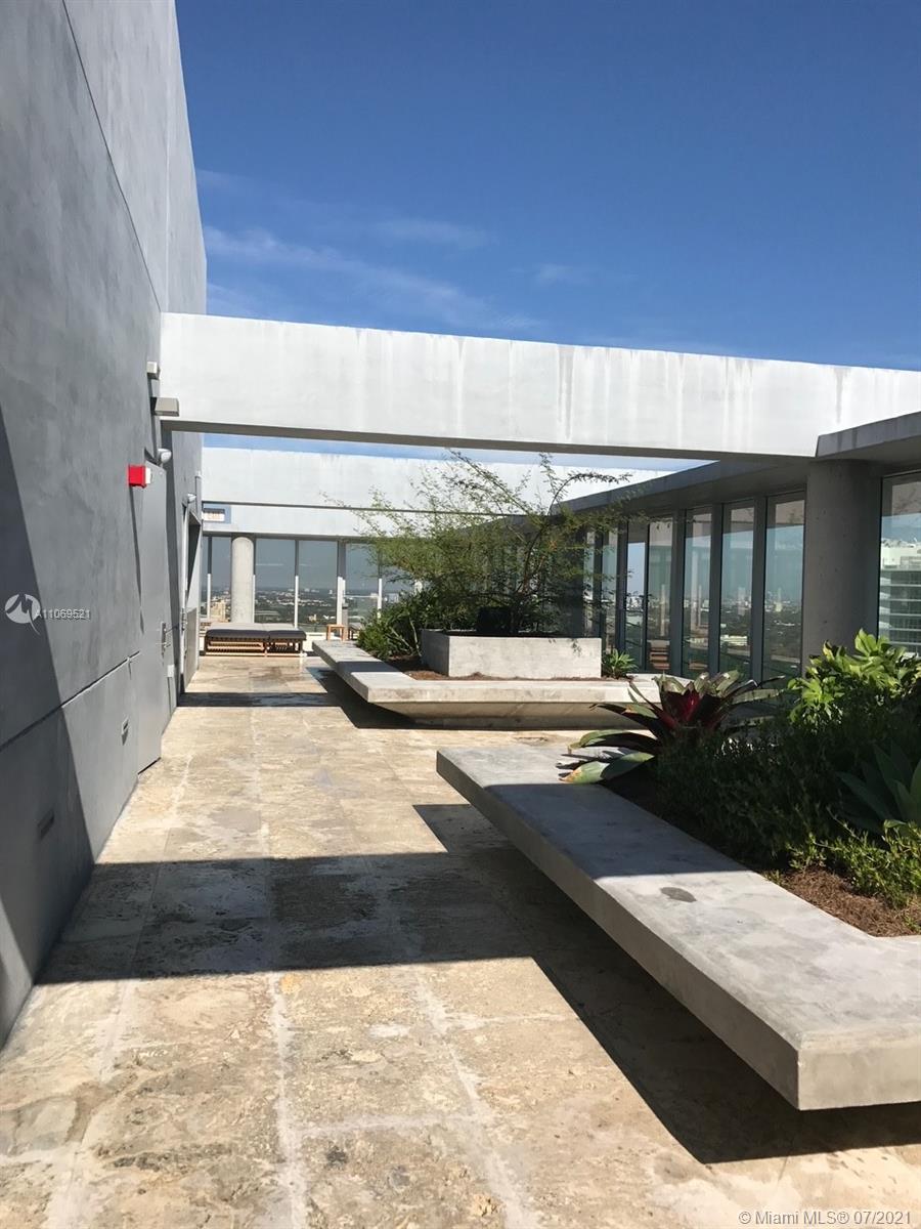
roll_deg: -1.5
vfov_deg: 63.4
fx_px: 993
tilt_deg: -0.5
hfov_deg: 49.7
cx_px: 460
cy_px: 614
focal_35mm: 28
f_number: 1.8
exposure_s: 1/4367
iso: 20
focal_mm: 3.99
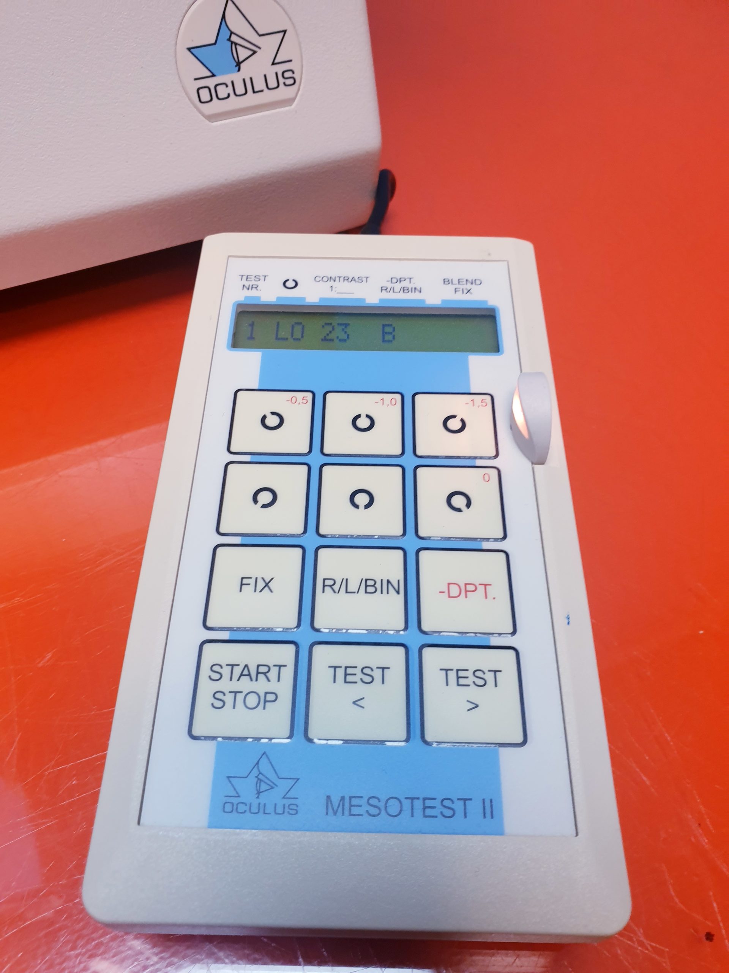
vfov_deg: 67.3
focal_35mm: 26
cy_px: 486
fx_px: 730
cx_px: 364
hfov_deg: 53.1
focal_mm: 4.3
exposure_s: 1/100
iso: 100
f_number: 2.4
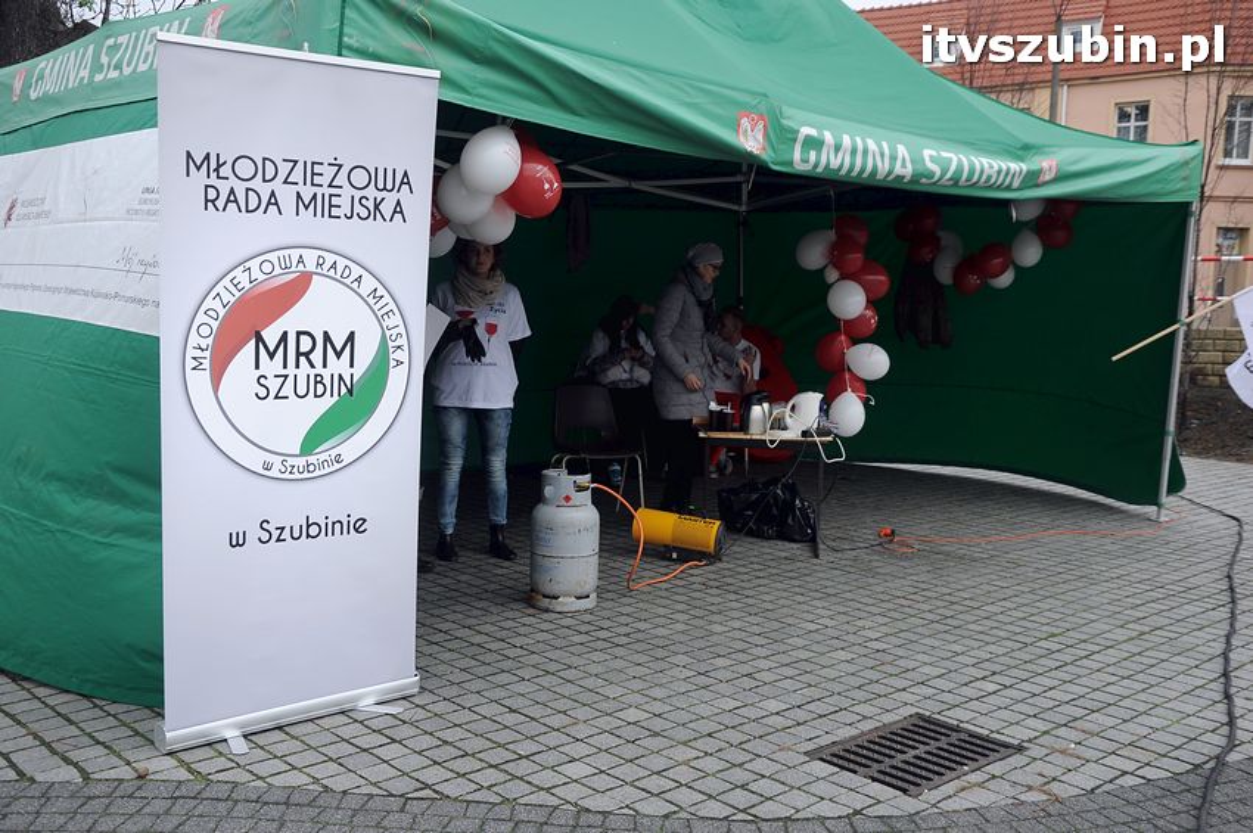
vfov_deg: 39.9
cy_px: 416
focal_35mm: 33
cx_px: 626
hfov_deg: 57.3
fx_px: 1147
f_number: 7.1
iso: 200
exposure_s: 1/160
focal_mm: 22
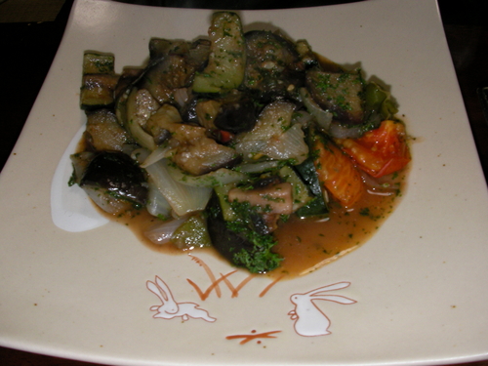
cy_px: 183
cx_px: 244
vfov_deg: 35.1
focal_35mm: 41
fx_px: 578
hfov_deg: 45.8
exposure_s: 1/30
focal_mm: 6.3
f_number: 5.6
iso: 100
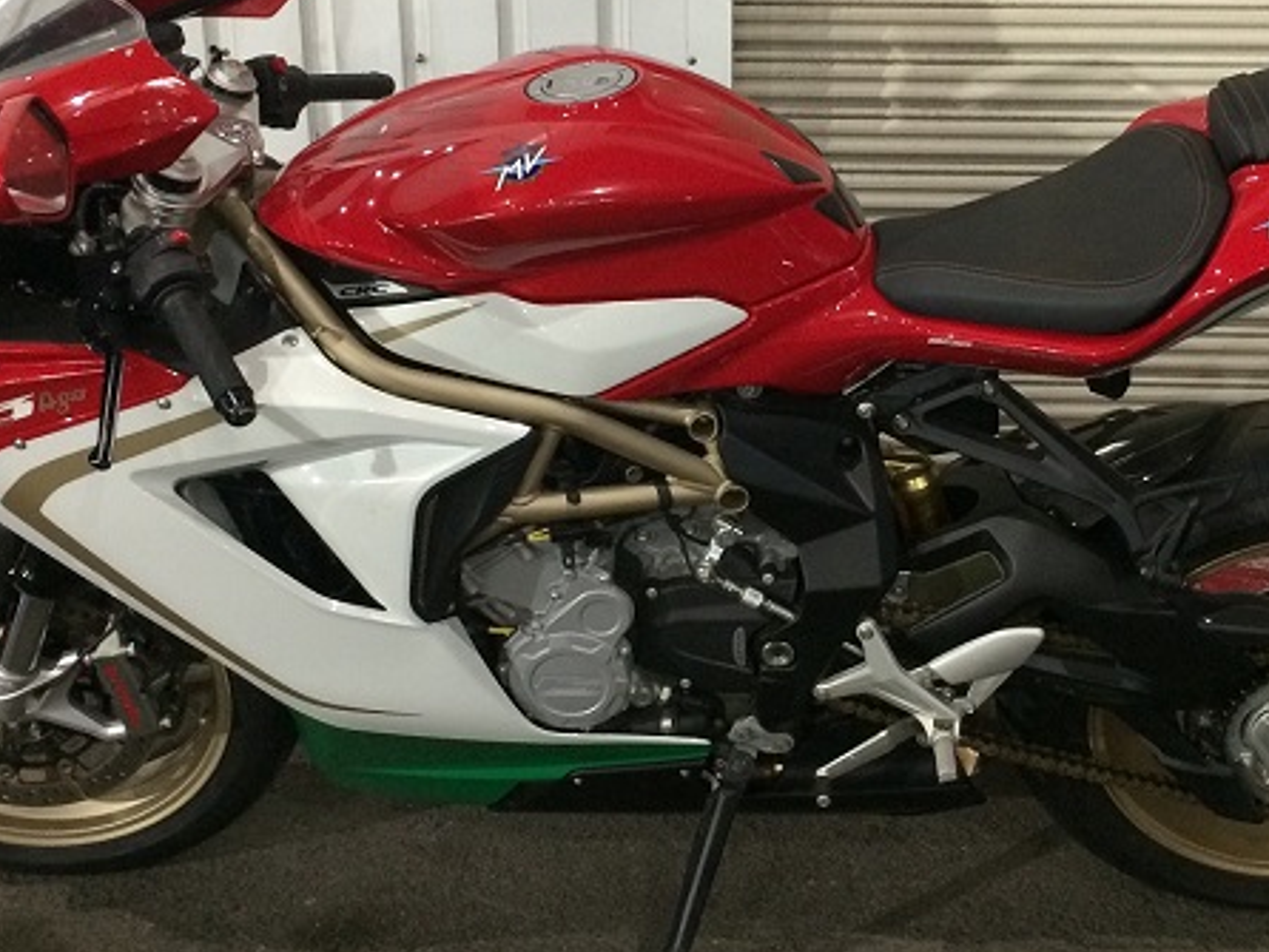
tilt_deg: -19.4
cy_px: 358
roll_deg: -1.7
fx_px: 1907
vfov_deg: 28.0
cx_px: 748
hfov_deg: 36.7
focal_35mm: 52
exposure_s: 1/17
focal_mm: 4.15
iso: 250
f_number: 2.2
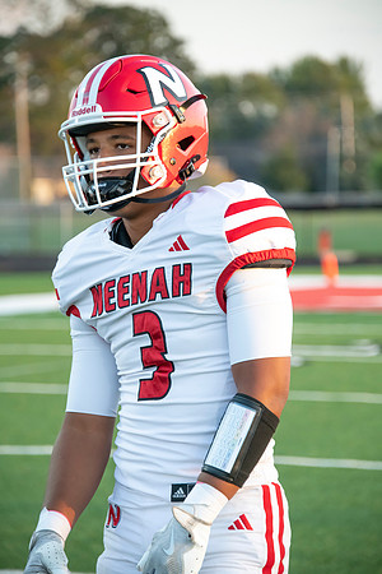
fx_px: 2865
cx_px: 191
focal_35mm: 180
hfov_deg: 7.6
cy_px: 287
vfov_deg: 11.4
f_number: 5.6
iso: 2000
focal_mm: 180
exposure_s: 1/1000
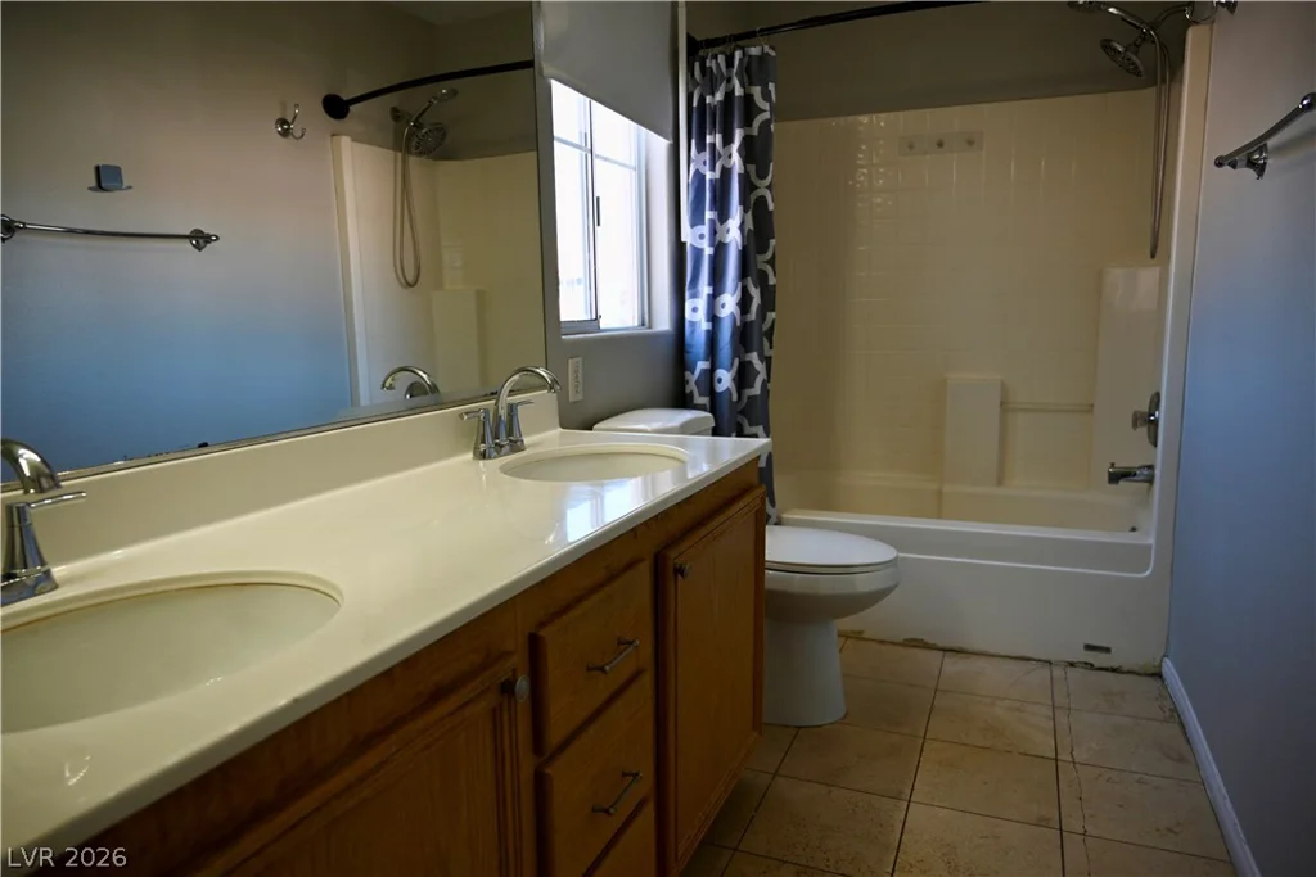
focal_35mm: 24
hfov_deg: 73.7
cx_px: 658
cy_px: 438
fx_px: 877
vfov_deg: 53.1
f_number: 4
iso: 320
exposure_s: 1/250
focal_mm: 24
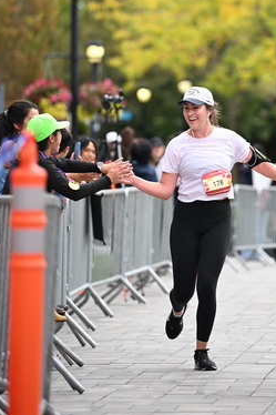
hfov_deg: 5.5
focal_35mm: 250
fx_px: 2877
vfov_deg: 8.2
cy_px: 123
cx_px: 189
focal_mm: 170
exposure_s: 1/2000
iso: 640
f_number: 2.8
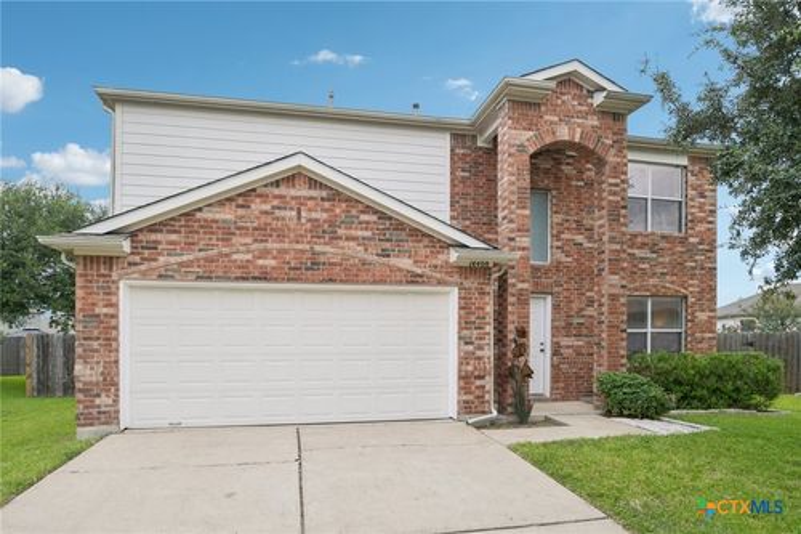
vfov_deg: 59.5
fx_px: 467
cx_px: 400
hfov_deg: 81.2
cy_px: 267
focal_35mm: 21
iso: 400
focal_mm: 14
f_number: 8
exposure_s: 1/320
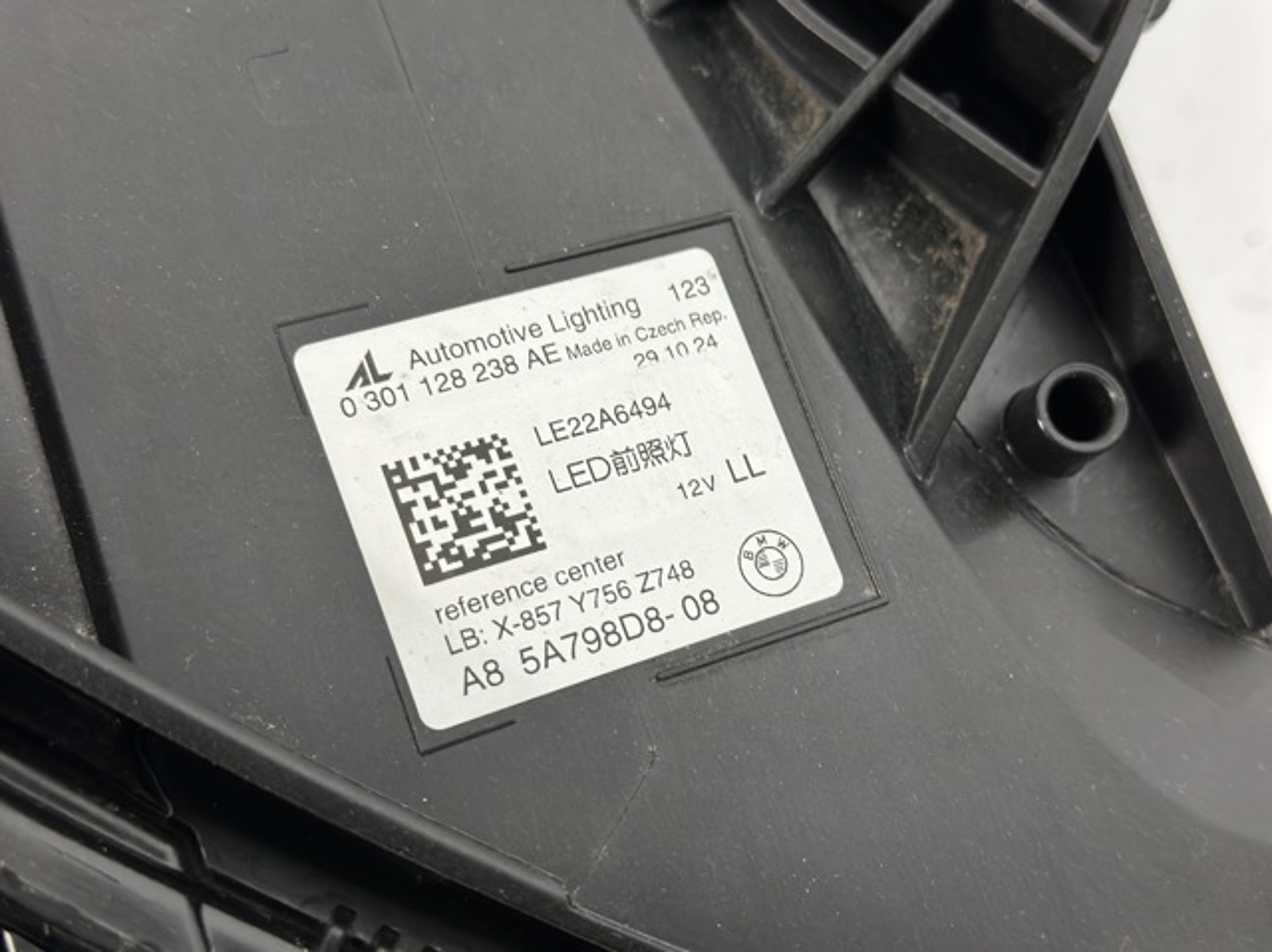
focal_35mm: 48
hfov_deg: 39.7
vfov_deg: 30.2
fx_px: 1762
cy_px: 476
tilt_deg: -72.1
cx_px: 636
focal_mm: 6.86
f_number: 1.78
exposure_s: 1/50
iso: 160
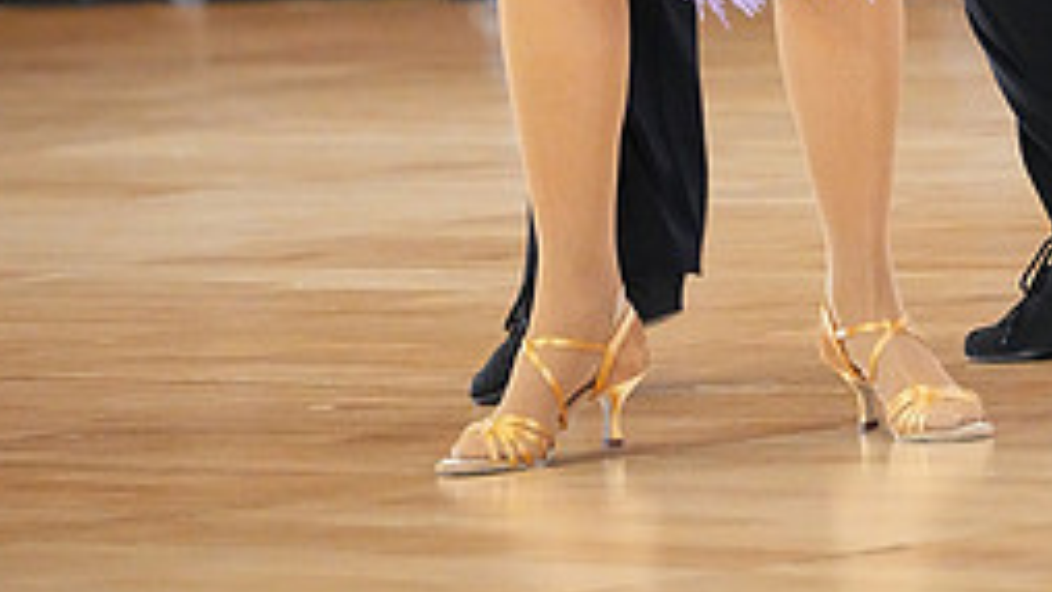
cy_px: -476
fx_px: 11467
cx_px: 772
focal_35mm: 411
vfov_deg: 2.9
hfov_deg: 5.3
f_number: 4
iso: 12800
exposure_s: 1/400
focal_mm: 172
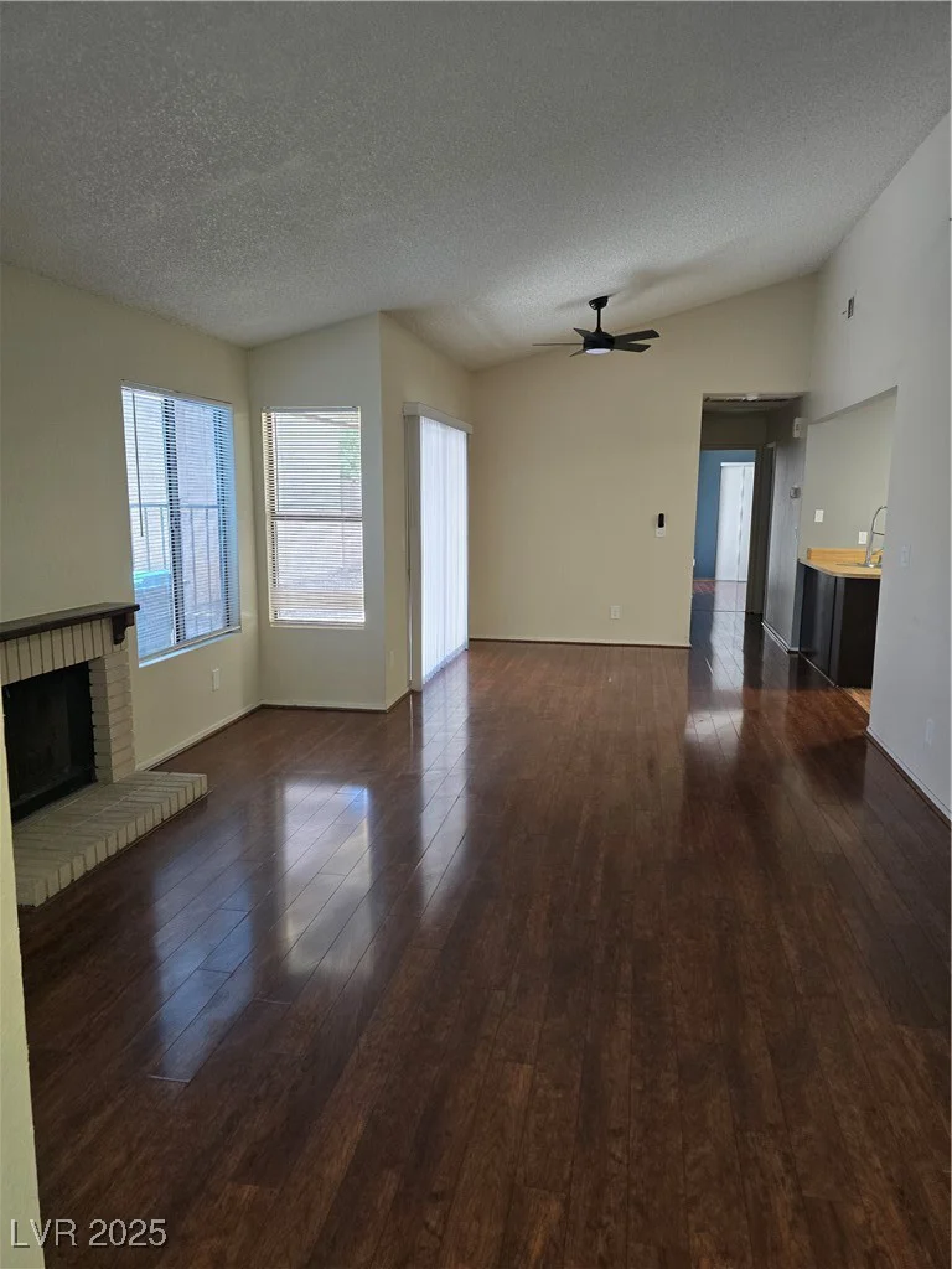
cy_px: 634
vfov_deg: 73.9
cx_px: 476
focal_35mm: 23
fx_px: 843
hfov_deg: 58.9
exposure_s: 1/120
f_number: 1.7
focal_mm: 6.3
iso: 320
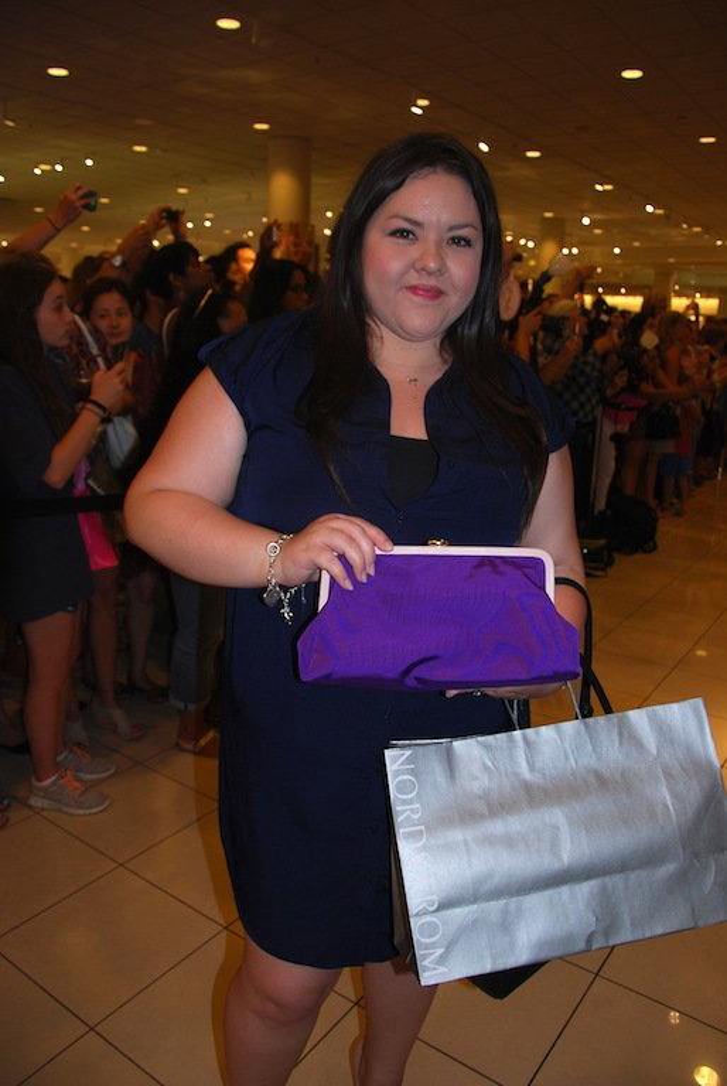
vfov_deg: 67.3
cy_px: 543
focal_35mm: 27
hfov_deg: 48.0
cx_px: 364
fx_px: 816
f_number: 3.5
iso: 200
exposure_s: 1/60
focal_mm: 18
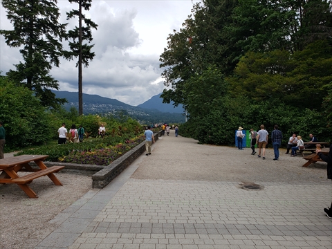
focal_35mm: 26
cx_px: 166
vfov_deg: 53.1
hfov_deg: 67.3
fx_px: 249
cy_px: 124
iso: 50
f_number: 2.4
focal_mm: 4.3
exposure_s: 1/1951
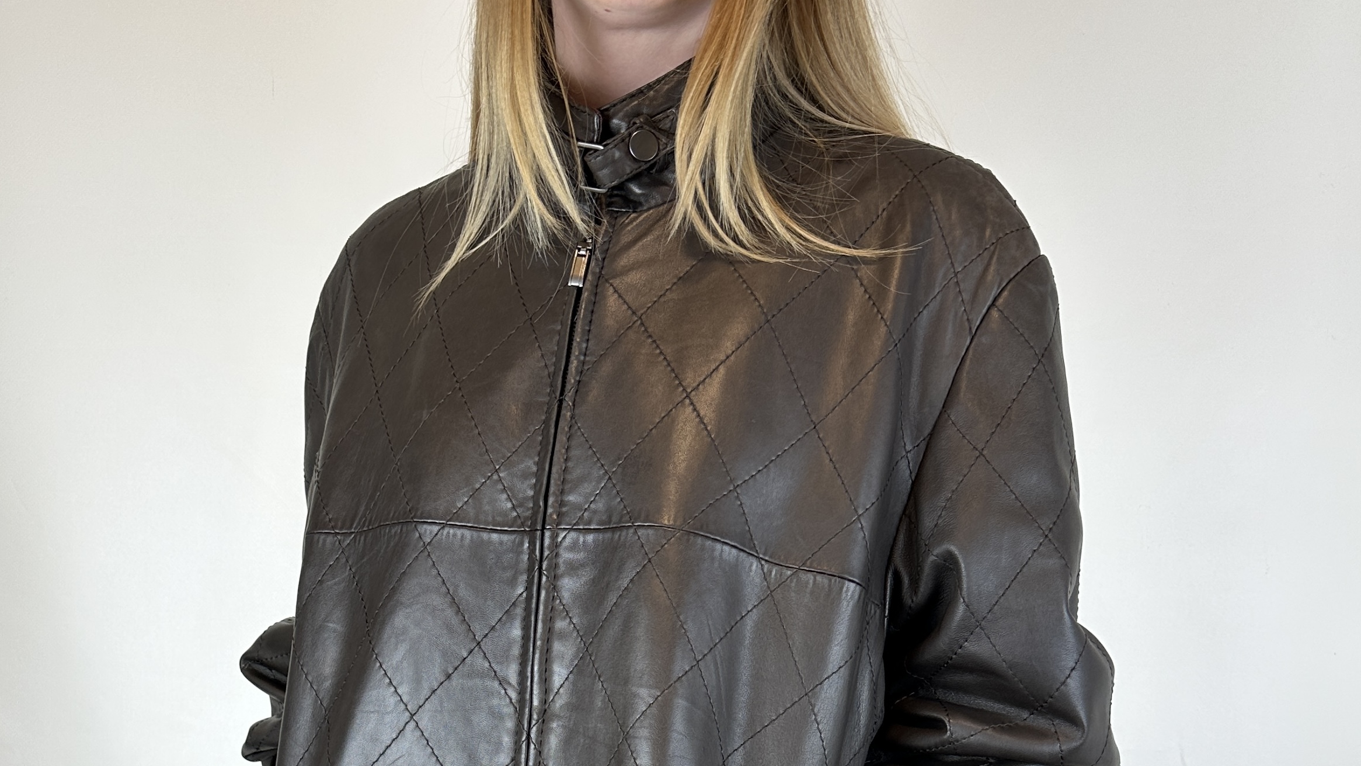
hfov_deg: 56.6
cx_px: 679
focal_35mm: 35
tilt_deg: -9.4
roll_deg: -3.0
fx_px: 1263
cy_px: 796
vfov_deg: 30.8
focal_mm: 6.86
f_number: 1.78
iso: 64
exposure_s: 1/100
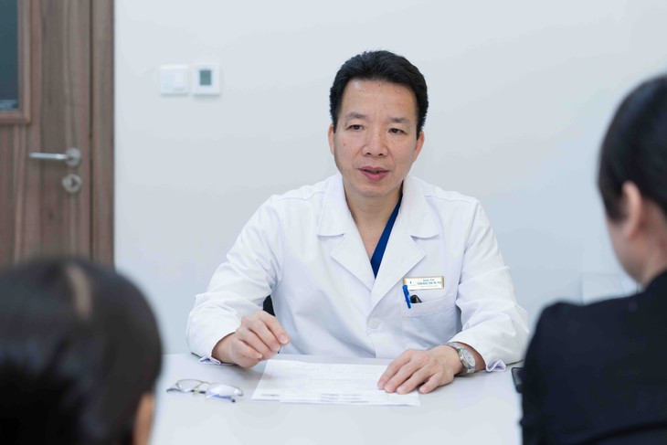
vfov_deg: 20.3
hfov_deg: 30.1
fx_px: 1242
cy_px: 222
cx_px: 334
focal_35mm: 67
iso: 400
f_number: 2.8
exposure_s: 1/160
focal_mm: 67
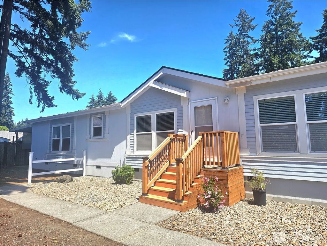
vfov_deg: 58.9
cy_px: 123
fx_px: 217
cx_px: 164
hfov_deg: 73.9
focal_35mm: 23
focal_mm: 6.3
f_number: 1.7
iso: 10
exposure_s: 1/769
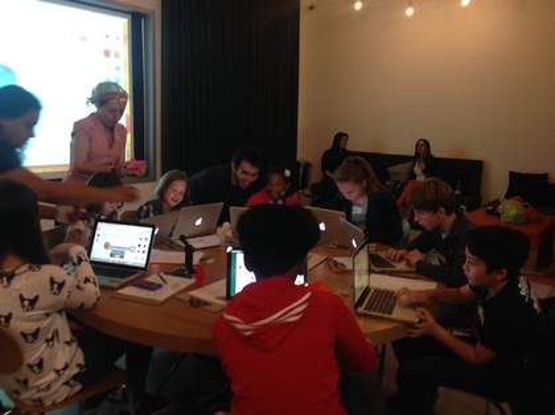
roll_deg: -2.1
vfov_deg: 42.9
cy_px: 208
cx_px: 278
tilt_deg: -10.8
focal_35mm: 33
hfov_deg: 55.4
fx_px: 528
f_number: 2.4
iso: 125
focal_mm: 4.12
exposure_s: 1/20
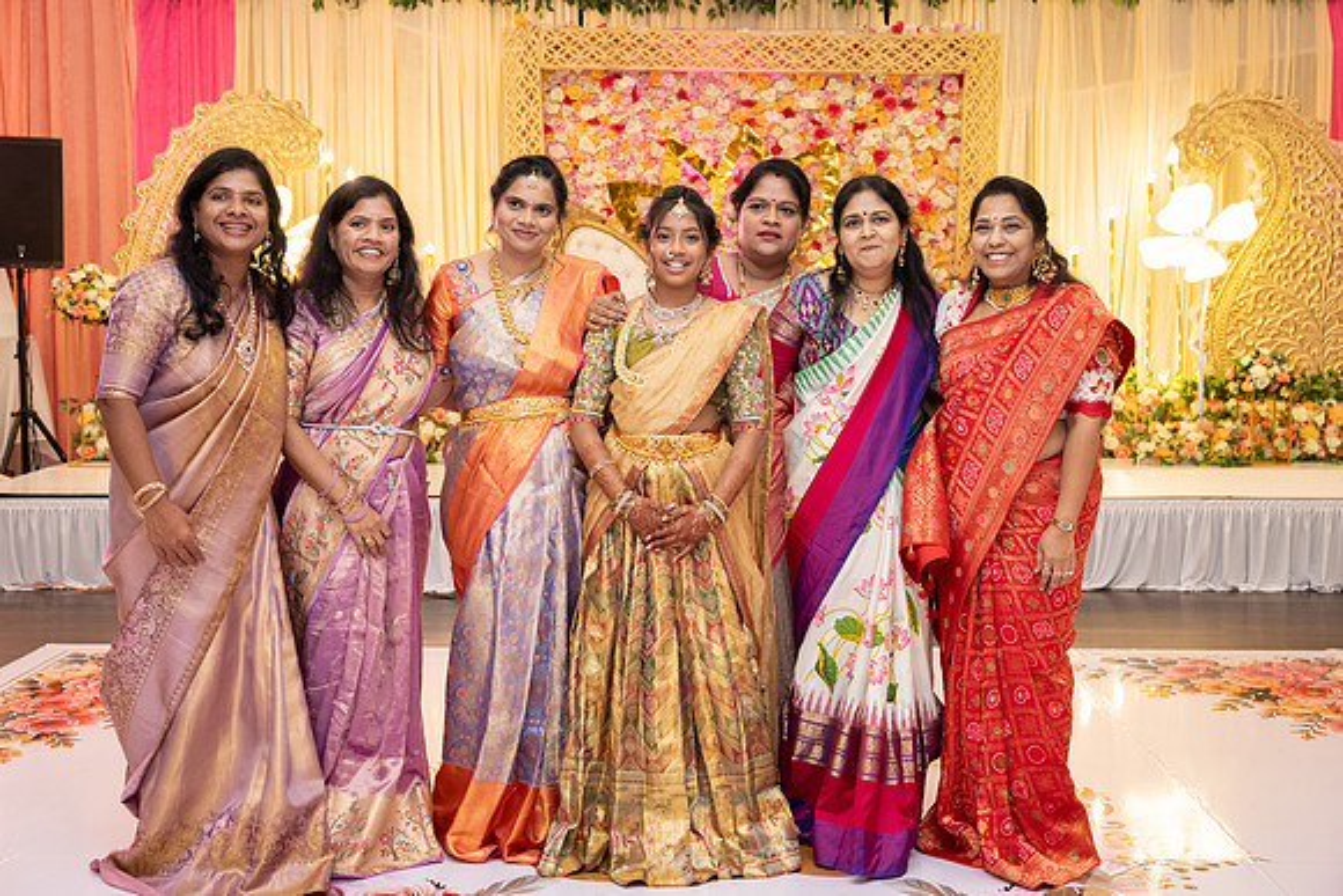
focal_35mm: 46
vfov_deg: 29.2
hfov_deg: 42.7
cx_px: 672
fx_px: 1719
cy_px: 448
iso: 1250
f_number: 4
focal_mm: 46
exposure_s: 1/160
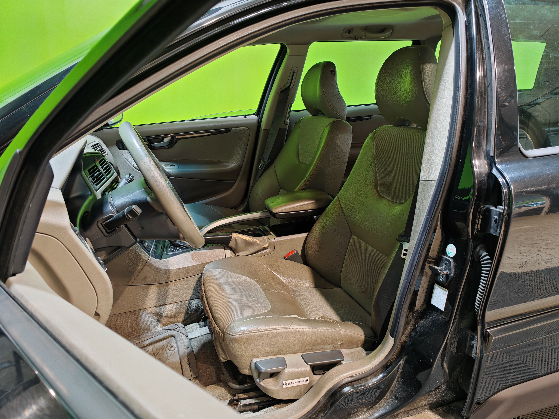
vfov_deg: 51.4
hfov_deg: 65.3
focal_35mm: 27
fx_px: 436
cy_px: 210
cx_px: 280
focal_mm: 6.83
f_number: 2
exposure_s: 1/50
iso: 200
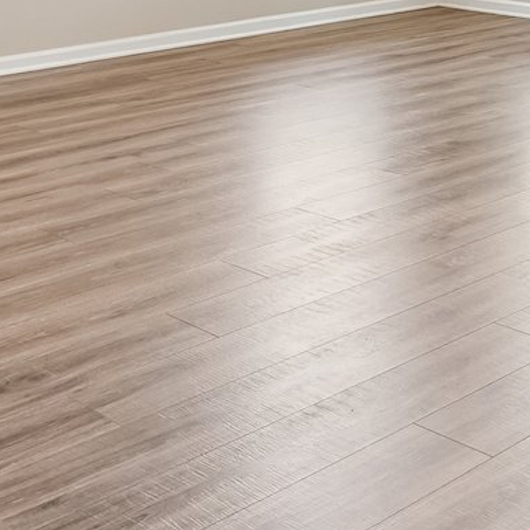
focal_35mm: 72
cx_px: 540
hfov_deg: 23.0
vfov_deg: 21.5
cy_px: -171
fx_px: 1247
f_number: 8
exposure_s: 1/30
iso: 250
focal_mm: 16
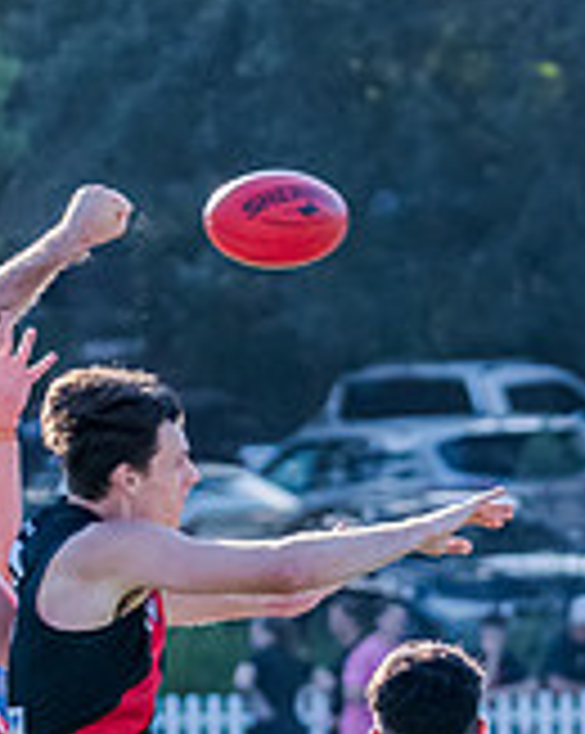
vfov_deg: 2.0
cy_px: 786
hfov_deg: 1.6
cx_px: 19
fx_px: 20620
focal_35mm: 951
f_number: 6.3
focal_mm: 210
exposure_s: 1/1600
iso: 800
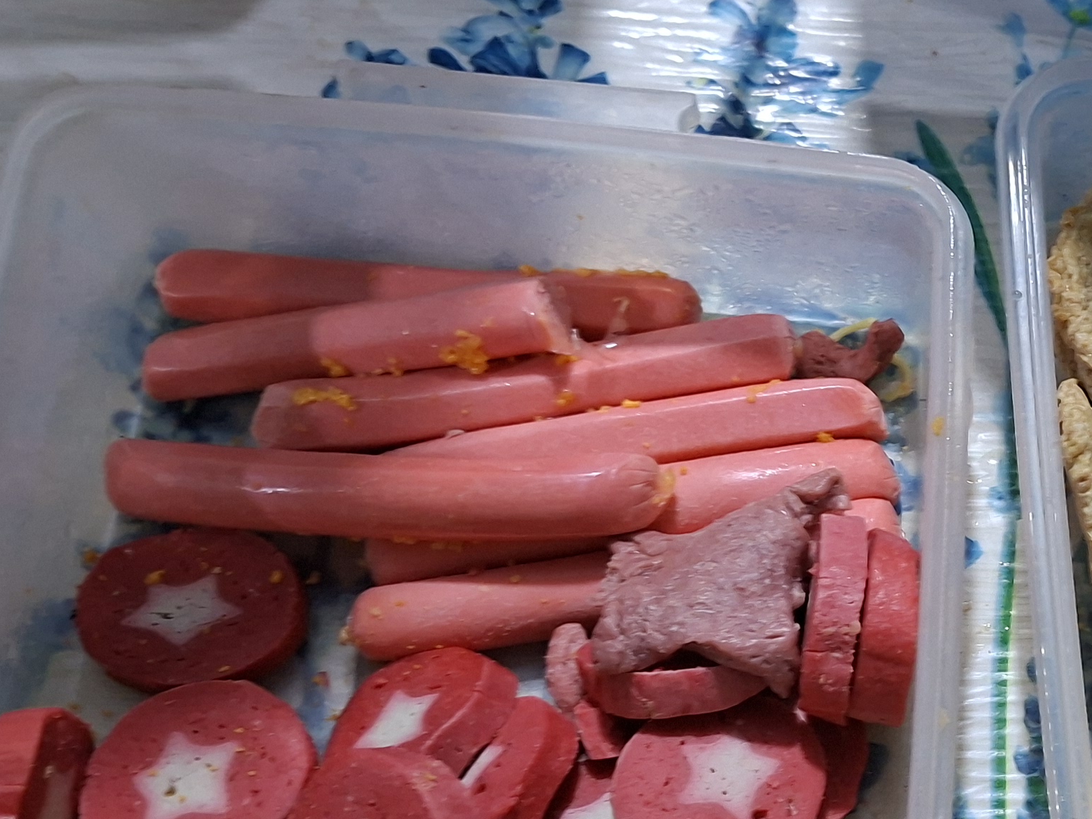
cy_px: 668
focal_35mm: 60
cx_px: 1183
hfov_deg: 29.3
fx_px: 1893
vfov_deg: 24.0
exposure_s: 1/24
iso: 500
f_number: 1.8
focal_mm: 5.54
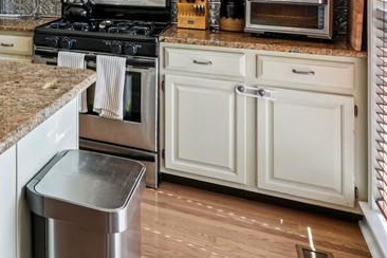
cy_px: -48
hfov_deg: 37.4
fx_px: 451
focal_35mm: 42
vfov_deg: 28.1
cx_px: -56
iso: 250
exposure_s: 1/30
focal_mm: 15
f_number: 8
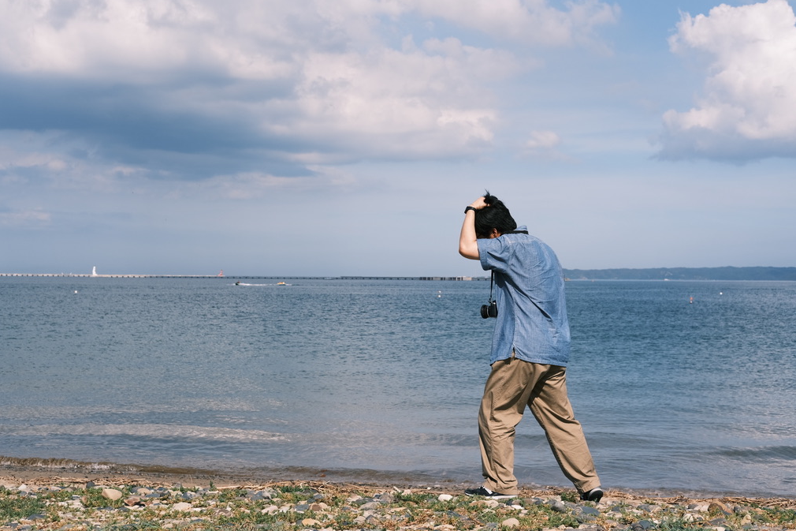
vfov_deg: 23.8
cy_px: 264
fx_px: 1260
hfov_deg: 35.1
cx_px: 389
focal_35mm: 57
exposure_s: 1/1000
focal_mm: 35
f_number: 5.6
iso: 160
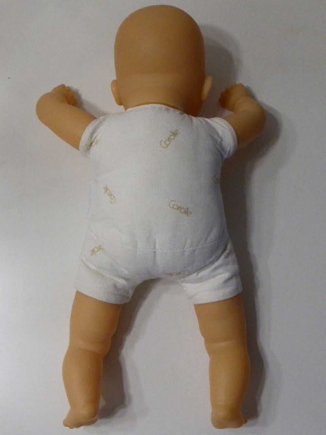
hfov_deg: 33.6
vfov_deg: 43.8
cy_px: 218
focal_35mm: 43
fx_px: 540
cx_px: 163
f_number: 3.9
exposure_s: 1/30
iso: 400
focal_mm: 7.4
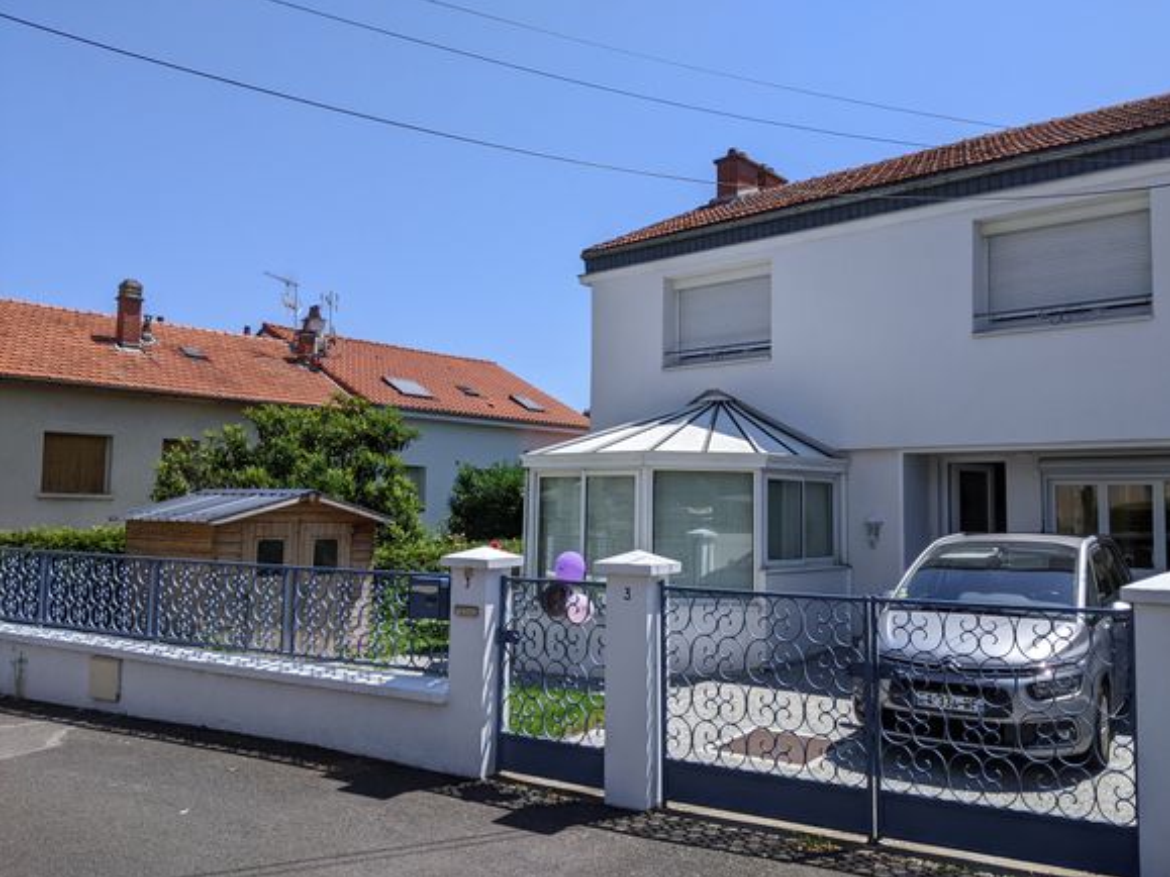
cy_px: 438
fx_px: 946
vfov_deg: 49.7
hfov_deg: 63.4
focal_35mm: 28
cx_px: 604
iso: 60
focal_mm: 4.44
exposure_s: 1/4695
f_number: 1.8
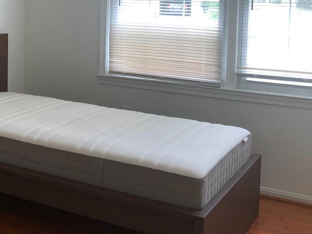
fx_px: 550
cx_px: 38
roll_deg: -0.4
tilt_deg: -5.9
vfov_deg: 23.7
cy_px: 45
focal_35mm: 61
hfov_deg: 30.4
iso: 25
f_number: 1.8
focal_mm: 4
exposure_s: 1/40
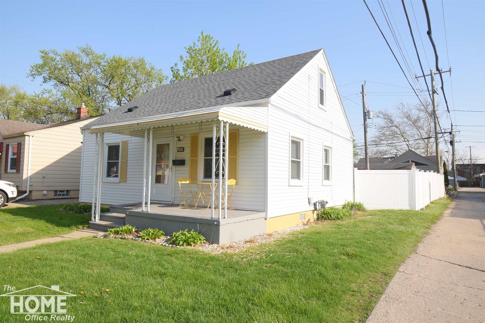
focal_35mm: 22
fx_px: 303
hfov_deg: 77.3
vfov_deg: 56.2
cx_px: 242
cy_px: 162
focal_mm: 15
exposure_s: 1/200
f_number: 7.1
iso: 100
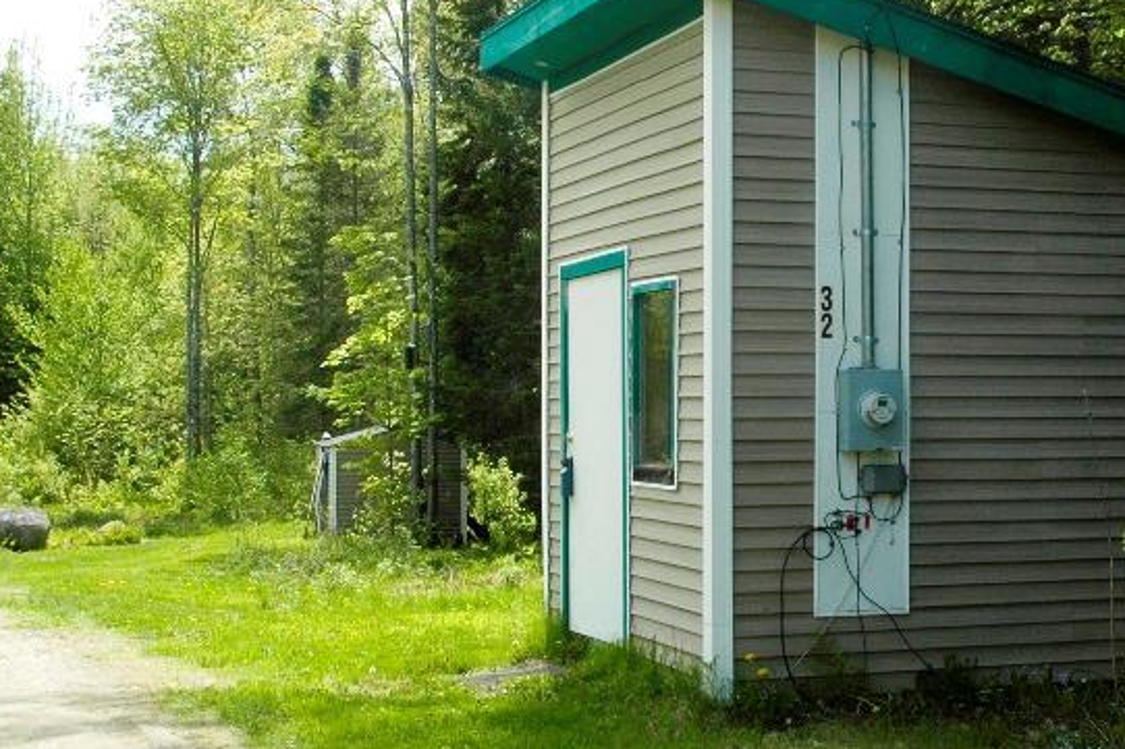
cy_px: 412
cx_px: 776
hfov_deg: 29.4
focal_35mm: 68
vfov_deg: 20.0
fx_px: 2124
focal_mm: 24
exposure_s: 1/250
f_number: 10
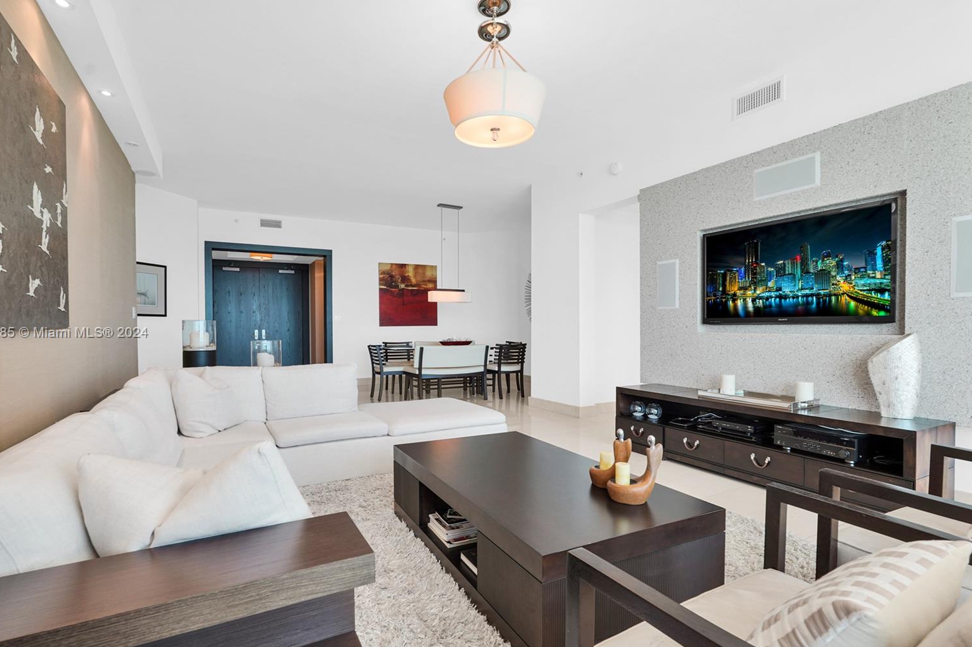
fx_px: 459
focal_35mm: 17
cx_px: 458
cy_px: 333
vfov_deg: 70.4
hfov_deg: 93.2
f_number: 8
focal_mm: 16
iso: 200
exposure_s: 1/60
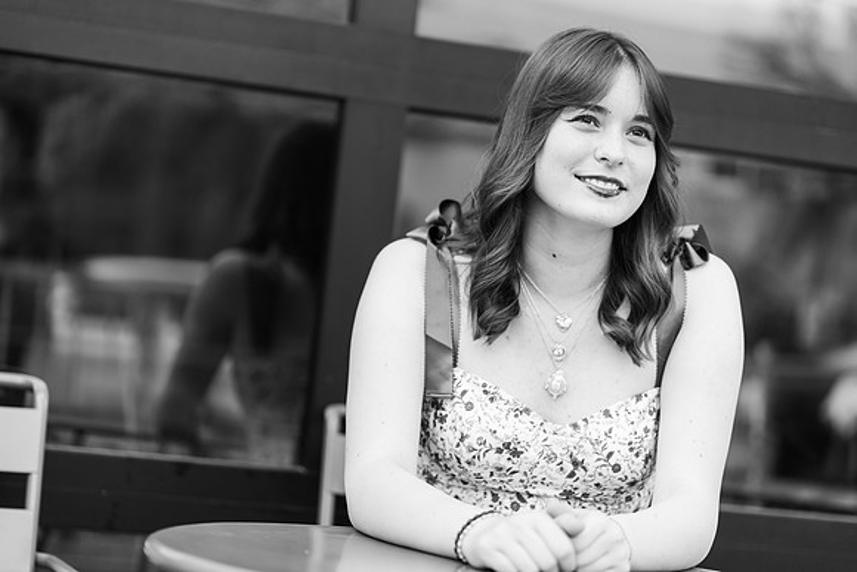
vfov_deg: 16.1
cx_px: 428
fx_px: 2024
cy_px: 286
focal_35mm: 85
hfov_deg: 23.9
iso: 250
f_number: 1.8
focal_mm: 85
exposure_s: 1/500
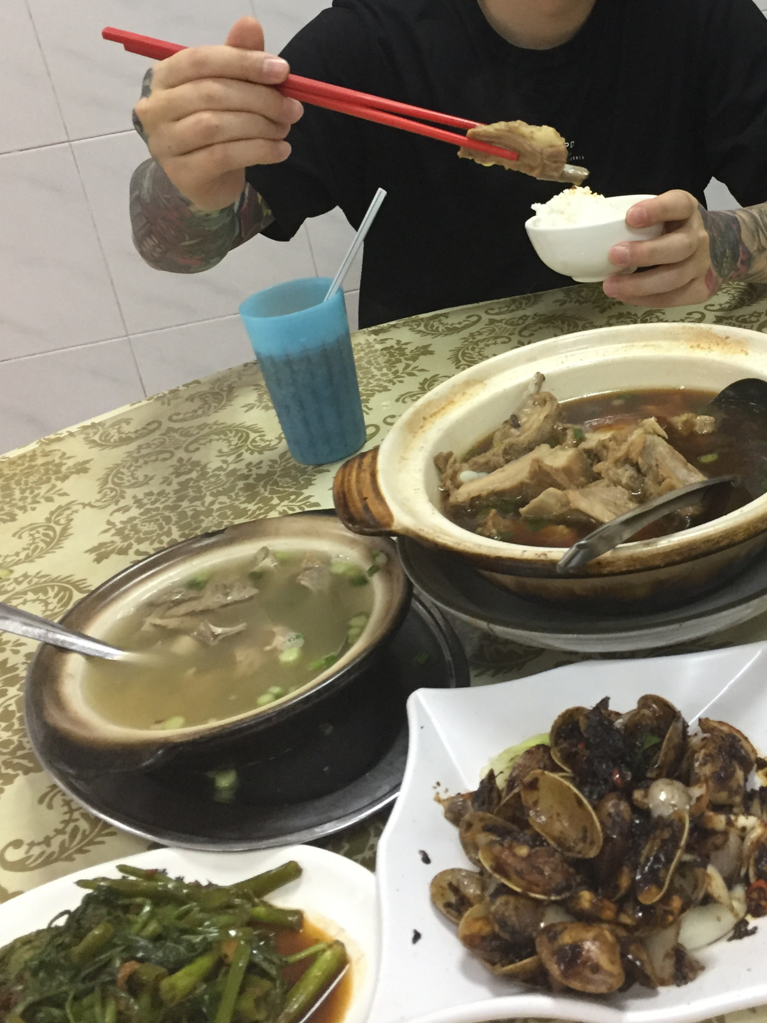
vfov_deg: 45.9
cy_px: 318
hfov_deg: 35.6
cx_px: 510
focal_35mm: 40
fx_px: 1182
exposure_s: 1/33
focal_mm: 4.2
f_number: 2.2
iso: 250
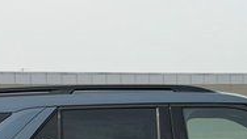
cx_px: 192
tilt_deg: -5.8
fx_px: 1166
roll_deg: +1.4
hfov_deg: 12.0
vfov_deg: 6.7
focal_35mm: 178
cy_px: 261
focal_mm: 6.76
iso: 64
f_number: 1.78
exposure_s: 1/4329
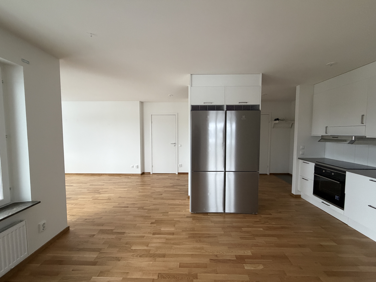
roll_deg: +0.3
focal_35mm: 14
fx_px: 152
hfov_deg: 102.1
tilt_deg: -3.8
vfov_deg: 85.7
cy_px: 141
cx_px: 188
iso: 320
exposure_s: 1/60
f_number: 2.2
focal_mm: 2.22
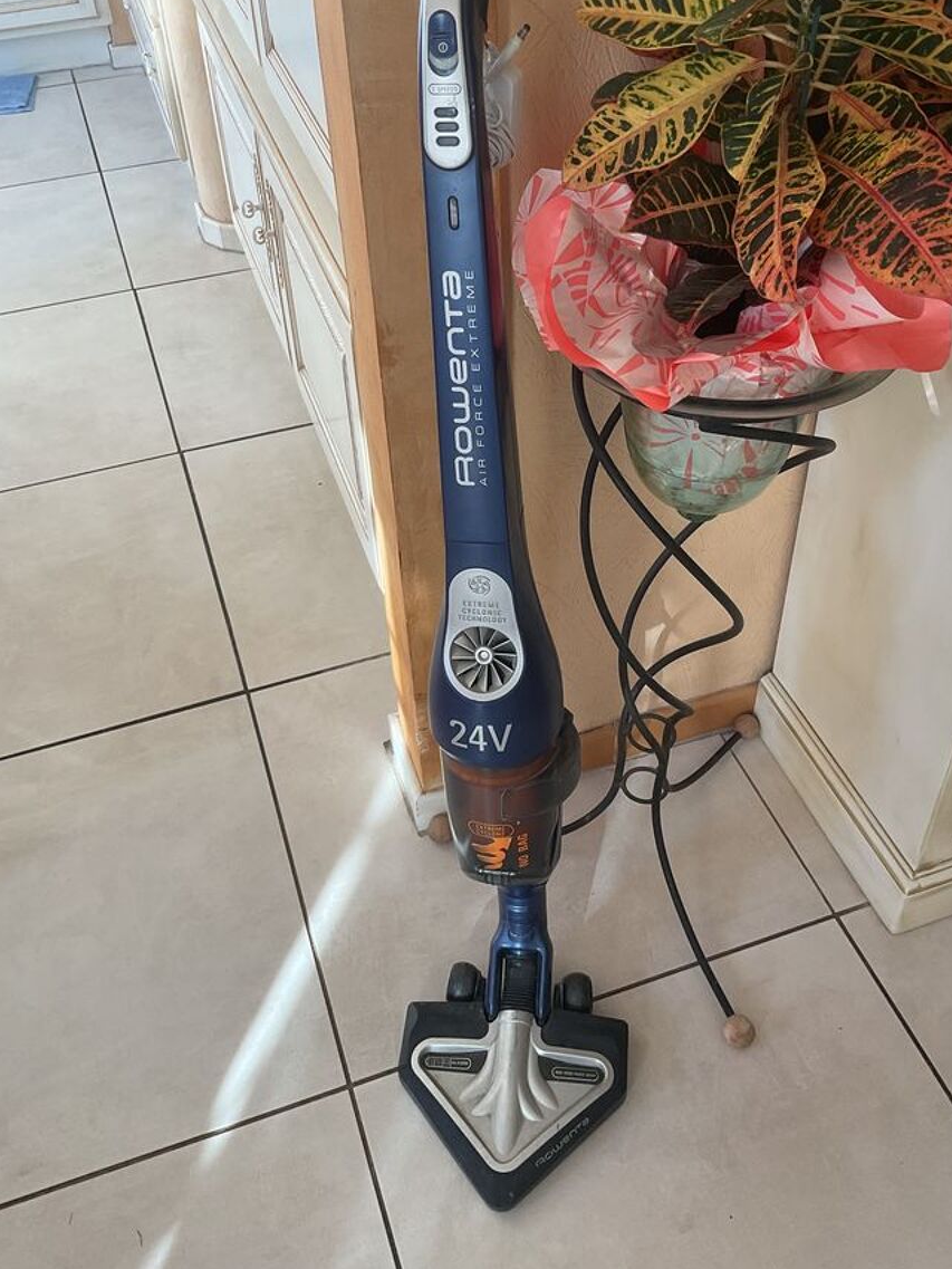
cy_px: 542
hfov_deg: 41.8
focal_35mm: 34
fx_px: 1247
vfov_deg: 53.7
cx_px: 498
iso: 40
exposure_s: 1/120
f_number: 1.8
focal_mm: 3
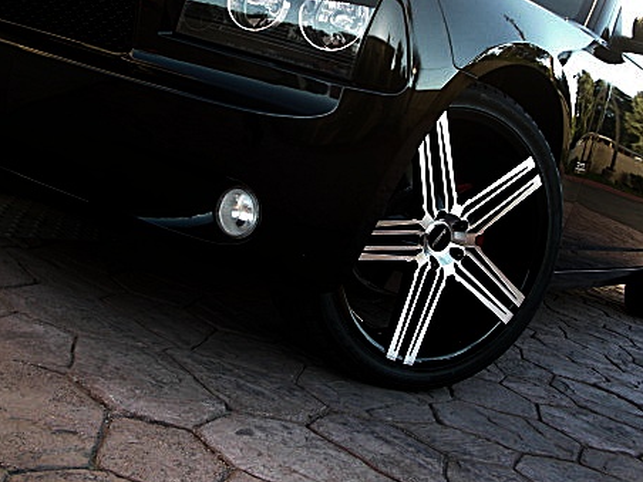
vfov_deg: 28.4
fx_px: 947
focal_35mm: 51
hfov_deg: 37.5
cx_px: 293
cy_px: 171
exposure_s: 1/100
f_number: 2.8
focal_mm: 6.3
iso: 100
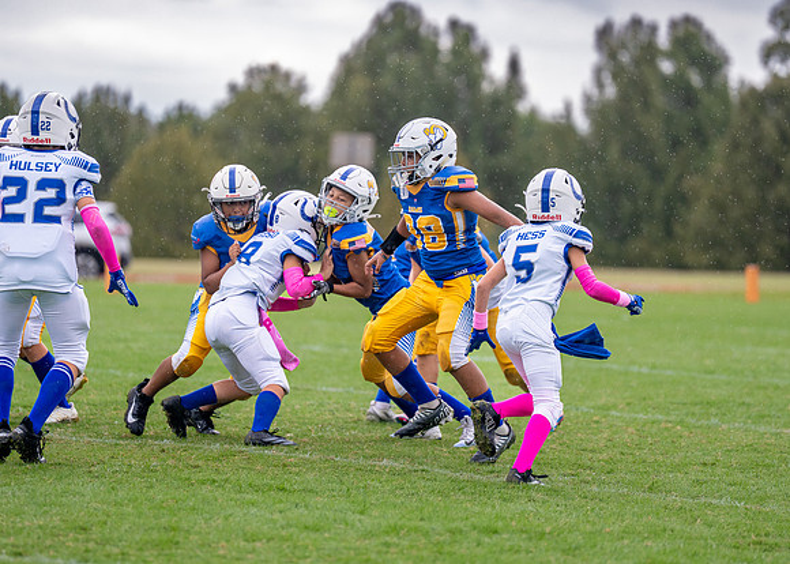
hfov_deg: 7.9
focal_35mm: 255
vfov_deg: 5.6
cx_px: 437
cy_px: 264
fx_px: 5715
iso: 400
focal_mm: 200
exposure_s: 1/1600
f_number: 2.8
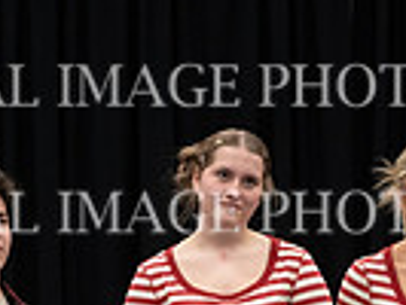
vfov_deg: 4.0
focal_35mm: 371
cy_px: 528
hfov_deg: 5.3
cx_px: 243
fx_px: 4355
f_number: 5
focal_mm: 114
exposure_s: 1/160
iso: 5000
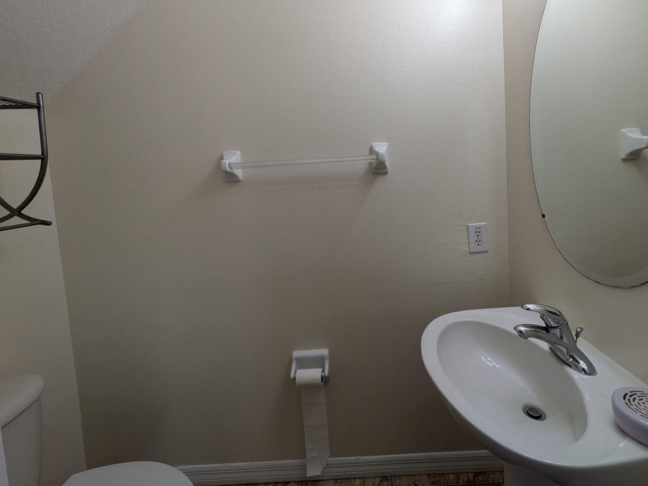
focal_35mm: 17
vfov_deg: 73.9
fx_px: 318
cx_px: 353
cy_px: 194
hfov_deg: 90.8
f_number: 2.2
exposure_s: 1/120
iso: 47
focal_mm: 1.83
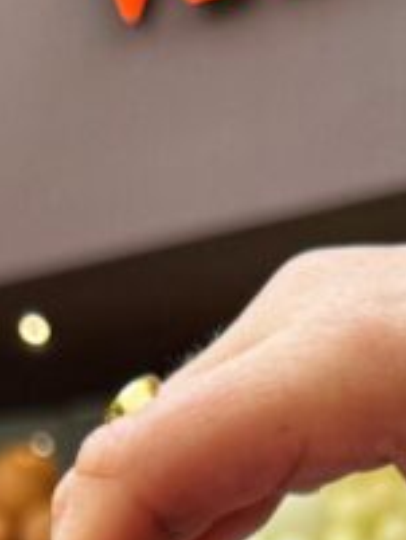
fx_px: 1906
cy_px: 1091
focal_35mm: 122
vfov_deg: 13.7
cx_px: 169
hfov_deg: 12.2
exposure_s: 1/379
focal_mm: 6.76
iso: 80
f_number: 1.78
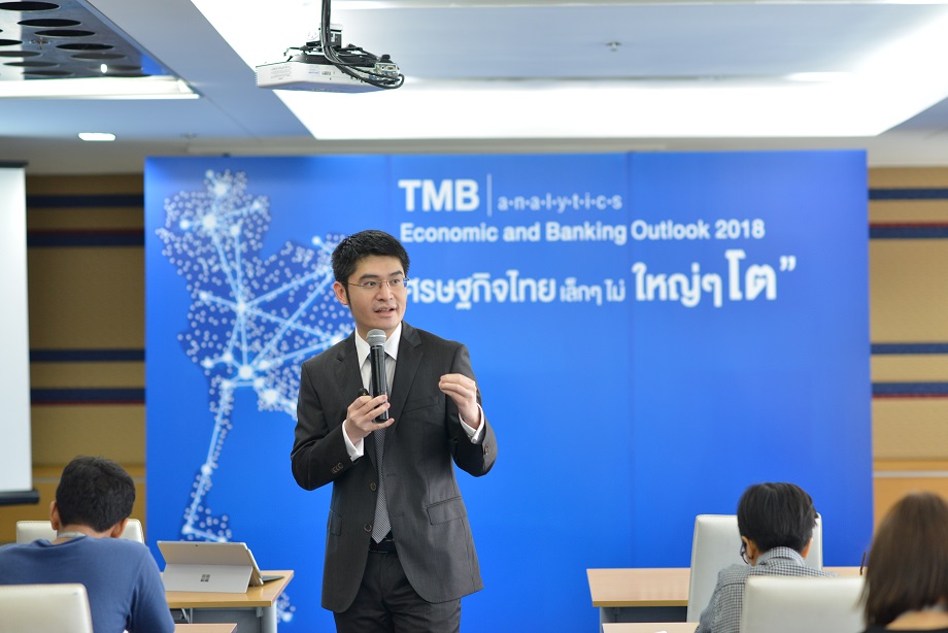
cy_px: 316
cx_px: 474
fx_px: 2239
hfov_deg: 23.9
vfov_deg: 16.1
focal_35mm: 85
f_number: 2.5
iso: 900
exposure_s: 1/100
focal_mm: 85
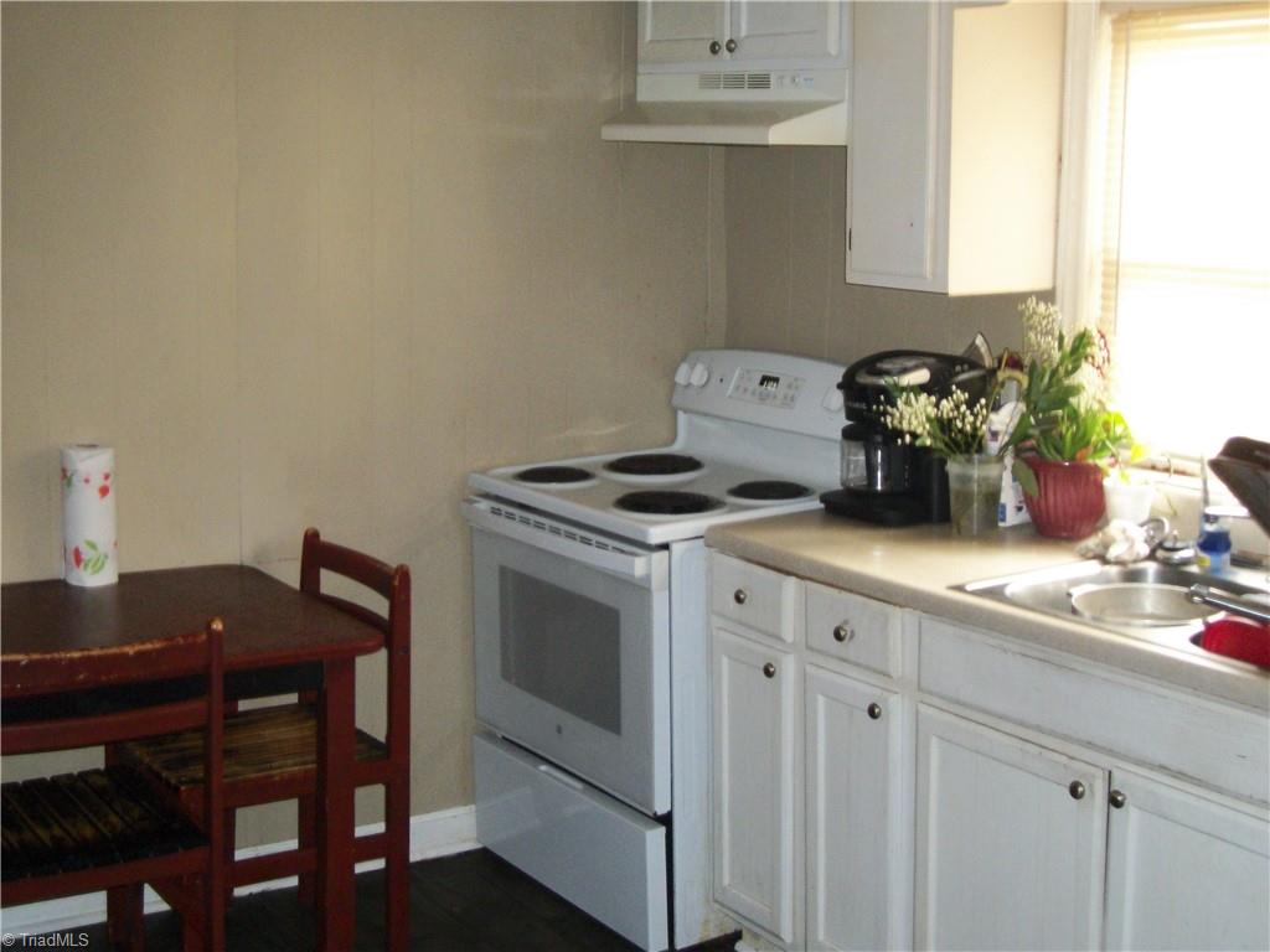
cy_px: 476
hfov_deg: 38.2
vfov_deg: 29.1
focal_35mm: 50
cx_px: 635
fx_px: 1834
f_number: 3.6
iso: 250
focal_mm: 8.8
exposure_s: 1/40
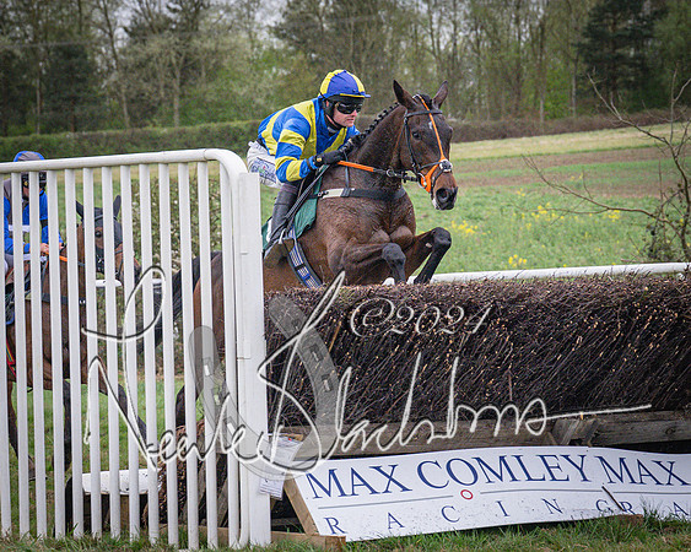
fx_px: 3683
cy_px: 262
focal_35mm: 180
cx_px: 383
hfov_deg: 10.7
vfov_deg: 8.6
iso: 1600
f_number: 4
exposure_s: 1/1000
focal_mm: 70
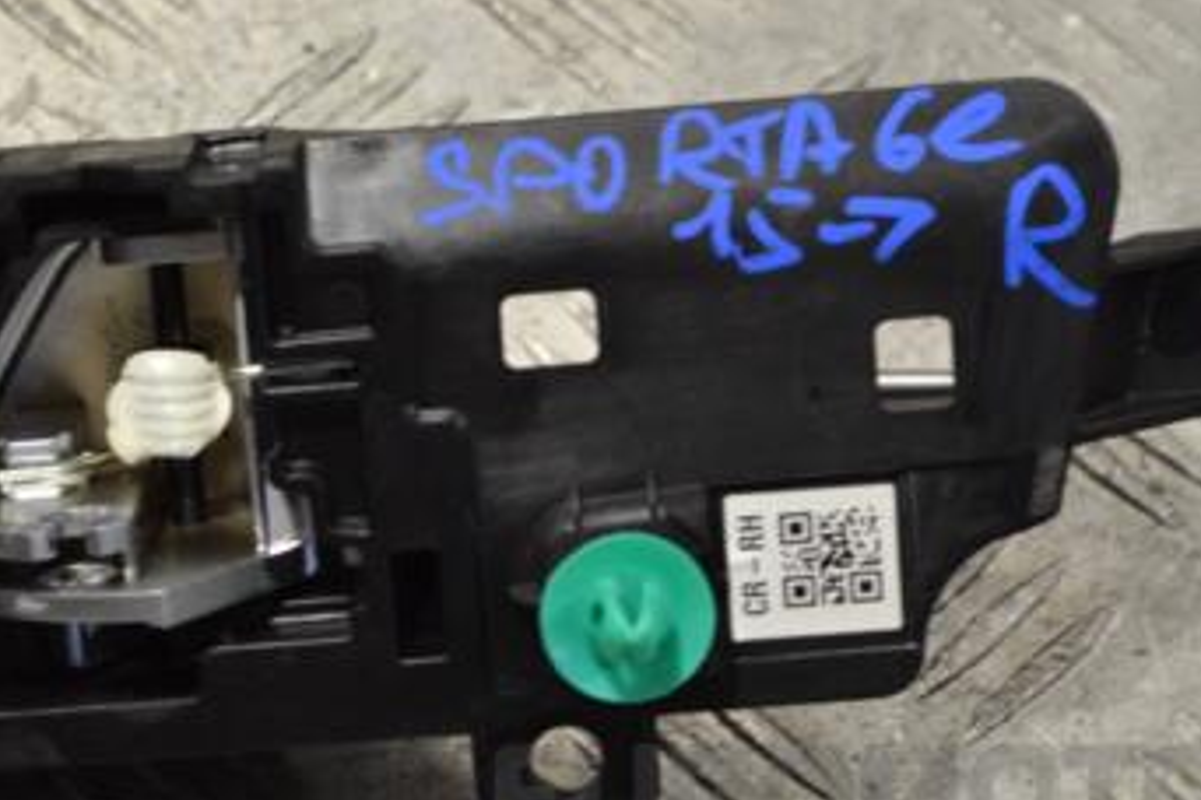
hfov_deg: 14.1
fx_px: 4833
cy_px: 330
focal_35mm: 145
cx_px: 428
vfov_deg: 9.5
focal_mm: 55
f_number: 5.6
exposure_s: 1/30
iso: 220
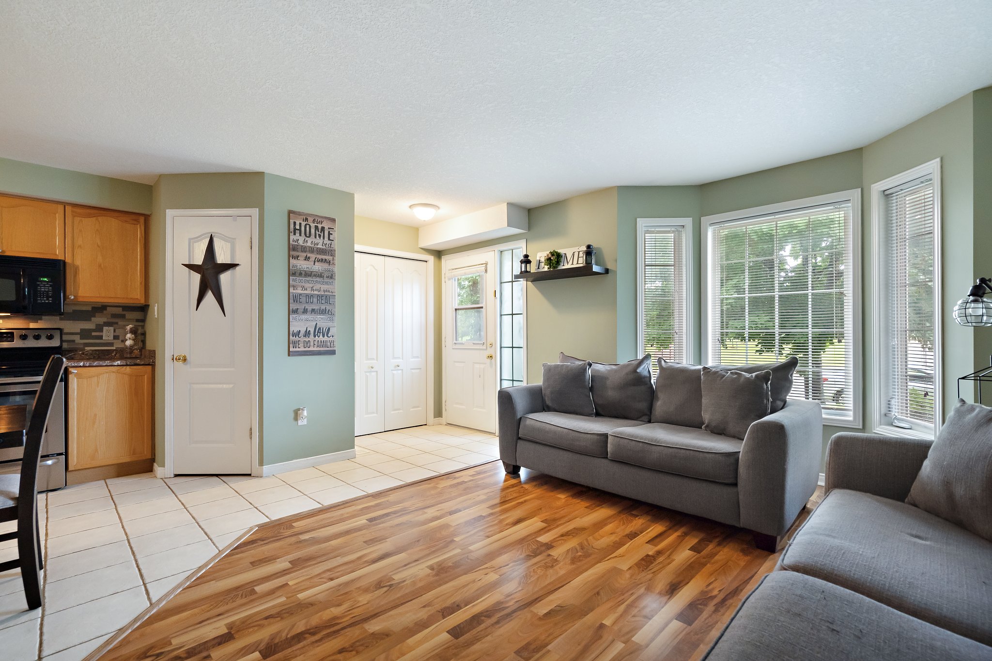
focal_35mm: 16
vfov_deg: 73.7
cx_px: 496
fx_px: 441
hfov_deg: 96.7
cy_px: 330
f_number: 8
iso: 1600
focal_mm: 16
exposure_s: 1/6
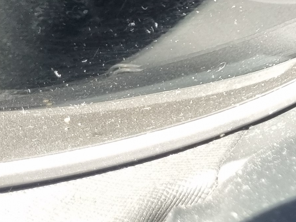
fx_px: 1000
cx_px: 599
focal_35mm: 117
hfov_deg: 14.1
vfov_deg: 11.3
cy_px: -238
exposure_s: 1/120
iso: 160
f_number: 1.8
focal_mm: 5.4
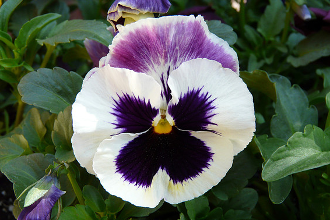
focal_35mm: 49
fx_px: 449
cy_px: 117
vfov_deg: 27.5
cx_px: 166
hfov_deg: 40.3
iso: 100
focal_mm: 7.5
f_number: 4
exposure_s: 1/100
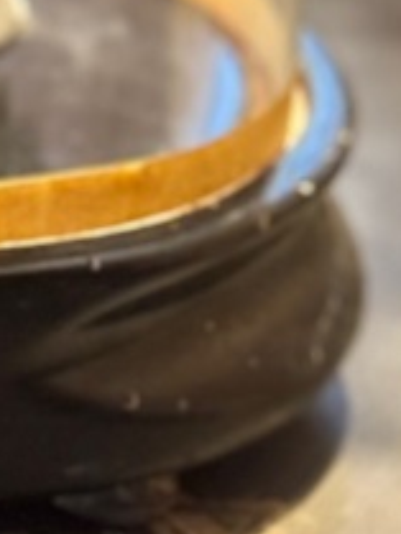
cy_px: -751
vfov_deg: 6.8
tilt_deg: -7.4
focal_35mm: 276
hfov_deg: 5.4
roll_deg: -6.6
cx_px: -171
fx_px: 4259
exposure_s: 1/33
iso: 200
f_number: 1.78
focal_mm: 6.76
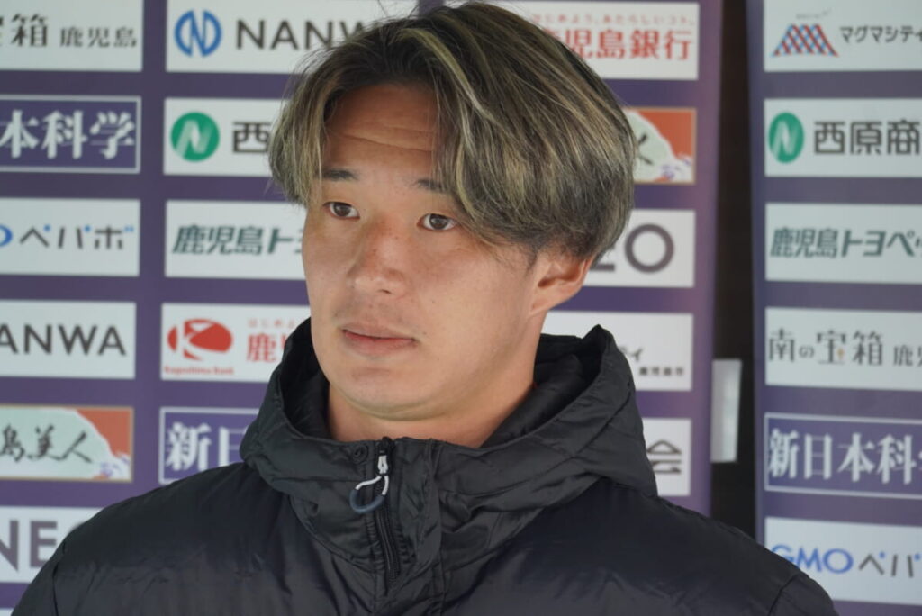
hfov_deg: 9.7
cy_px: 308
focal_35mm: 213
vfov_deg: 6.5
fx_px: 5458
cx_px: 461
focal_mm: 142
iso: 800
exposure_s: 1/250
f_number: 5.6
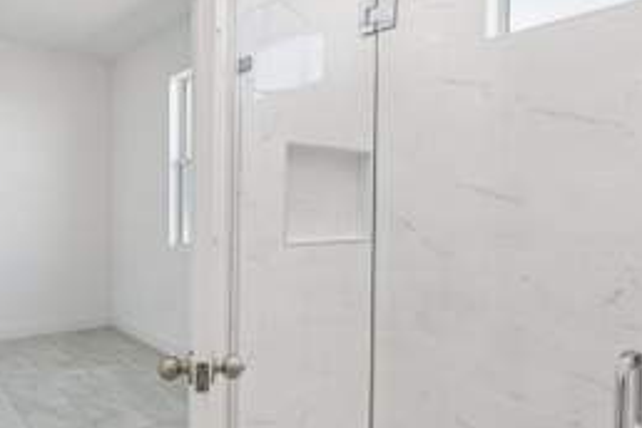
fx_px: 464
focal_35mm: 26
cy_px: 210
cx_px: 236
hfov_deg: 68.2
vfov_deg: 49.6
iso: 400
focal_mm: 14
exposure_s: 1/50
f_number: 8
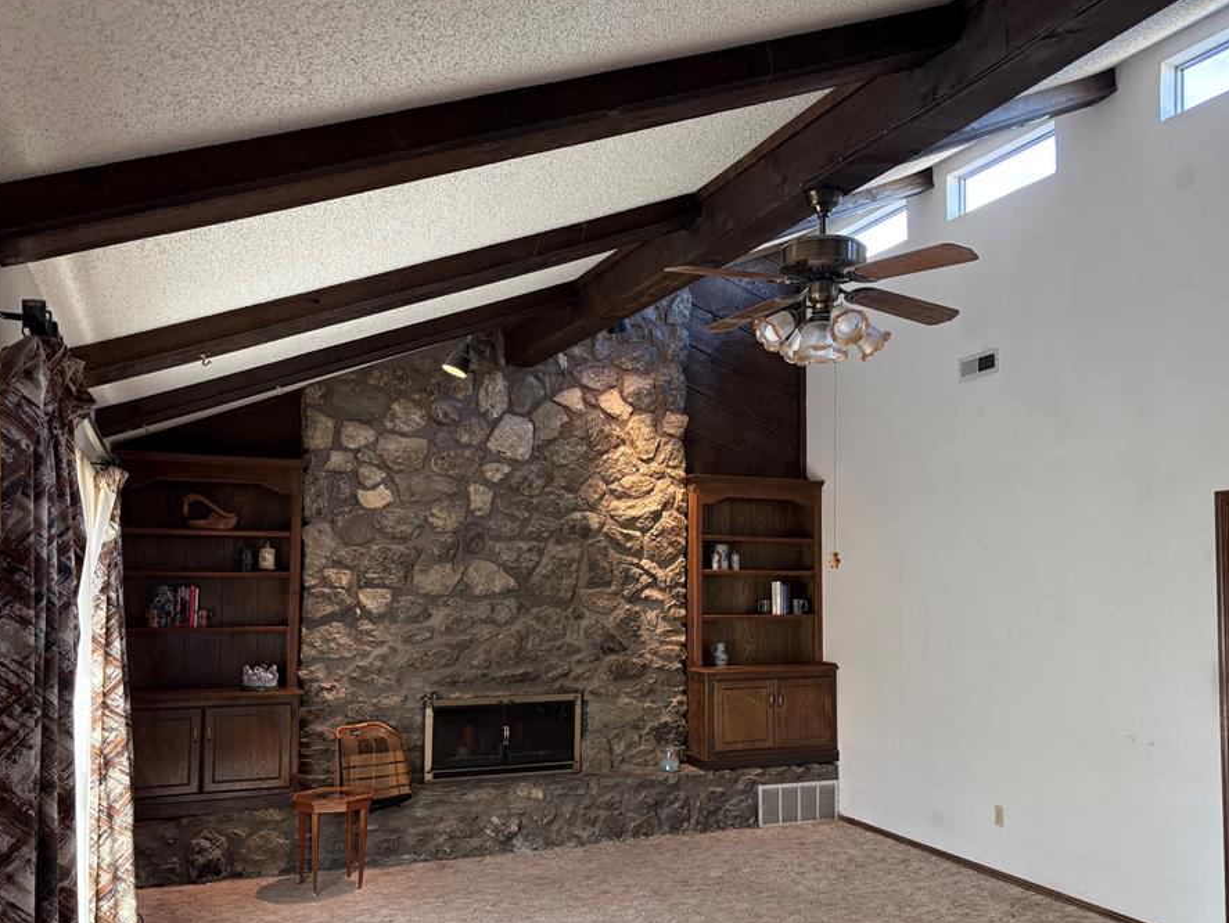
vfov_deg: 46.7
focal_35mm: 30
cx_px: 655
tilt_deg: +3.7
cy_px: 517
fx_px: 1066
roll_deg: -0.4
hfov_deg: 59.9
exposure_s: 1/120
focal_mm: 5.96
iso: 160
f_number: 1.6
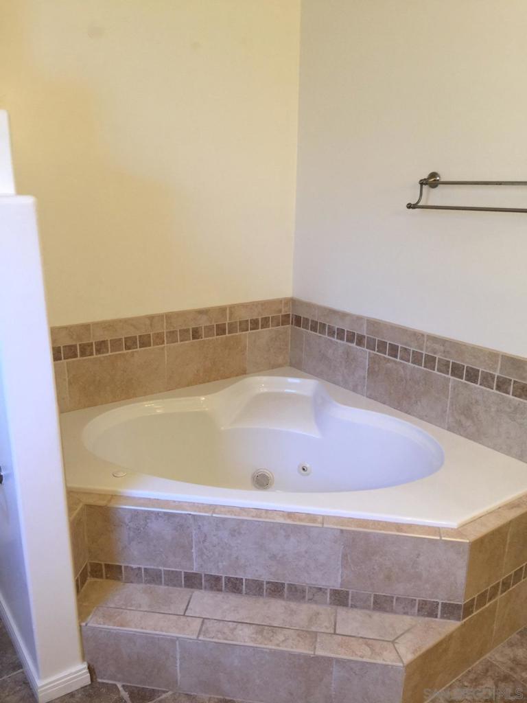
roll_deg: -0.9
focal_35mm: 29
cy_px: 352
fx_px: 589
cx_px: 264
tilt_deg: -16.0
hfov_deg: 48.2
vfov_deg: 61.7
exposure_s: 1/15
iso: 32
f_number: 2.2
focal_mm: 4.15
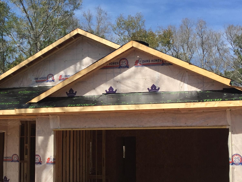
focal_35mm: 58
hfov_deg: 32.8
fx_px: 405
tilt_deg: +4.2
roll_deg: -1.8
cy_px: 132
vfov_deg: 25.0
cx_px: 69
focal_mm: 4.15
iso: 32
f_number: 2.2
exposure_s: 1/1883
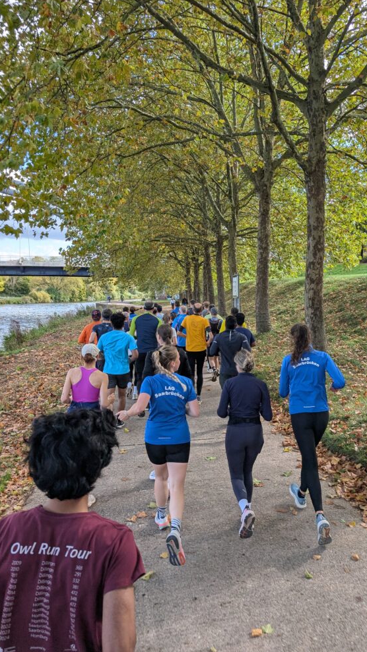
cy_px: 318
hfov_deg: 42.6
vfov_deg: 69.9
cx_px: 228
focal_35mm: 27
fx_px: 467
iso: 19
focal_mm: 6.9
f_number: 1.68
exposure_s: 1/349
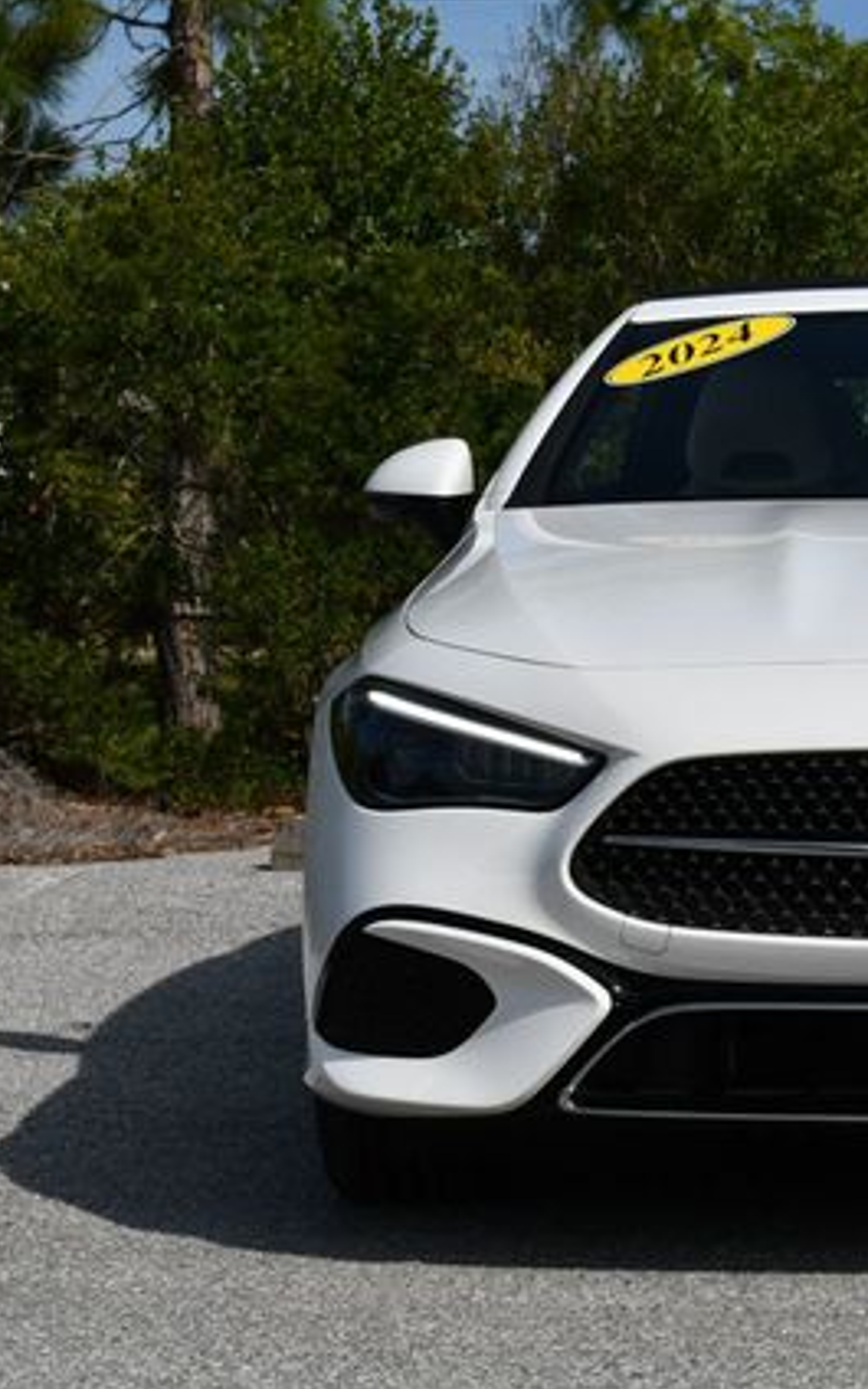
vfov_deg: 17.8
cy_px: 694
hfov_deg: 11.0
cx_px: 1009
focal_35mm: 117
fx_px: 4428
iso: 100
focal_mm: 38
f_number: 10
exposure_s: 1/400
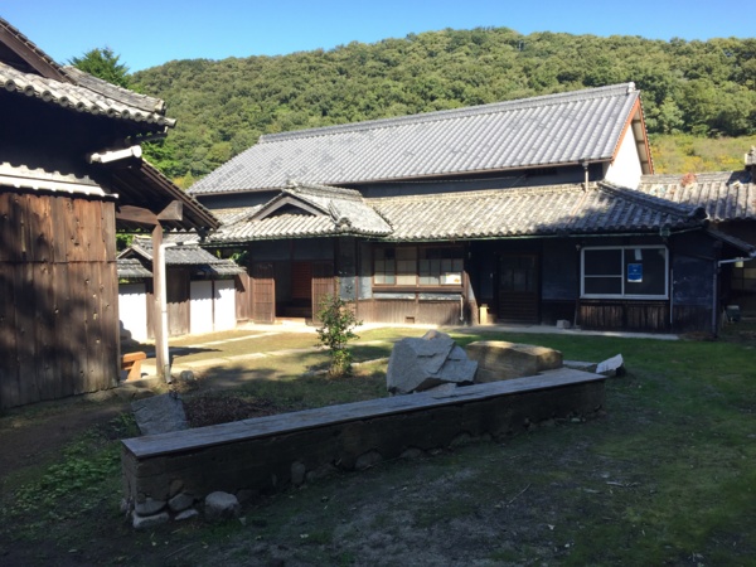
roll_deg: +0.9
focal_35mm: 29
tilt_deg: -2.8
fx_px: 633
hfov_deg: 61.7
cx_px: 378
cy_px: 284
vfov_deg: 48.2
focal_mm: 4.15
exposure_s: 1/501
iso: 32
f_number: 2.2
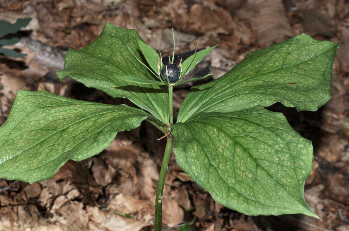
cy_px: 116
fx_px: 871
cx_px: 174
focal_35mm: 90
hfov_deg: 22.7
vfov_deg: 15.1
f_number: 16
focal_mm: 60
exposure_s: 1/100
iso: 200
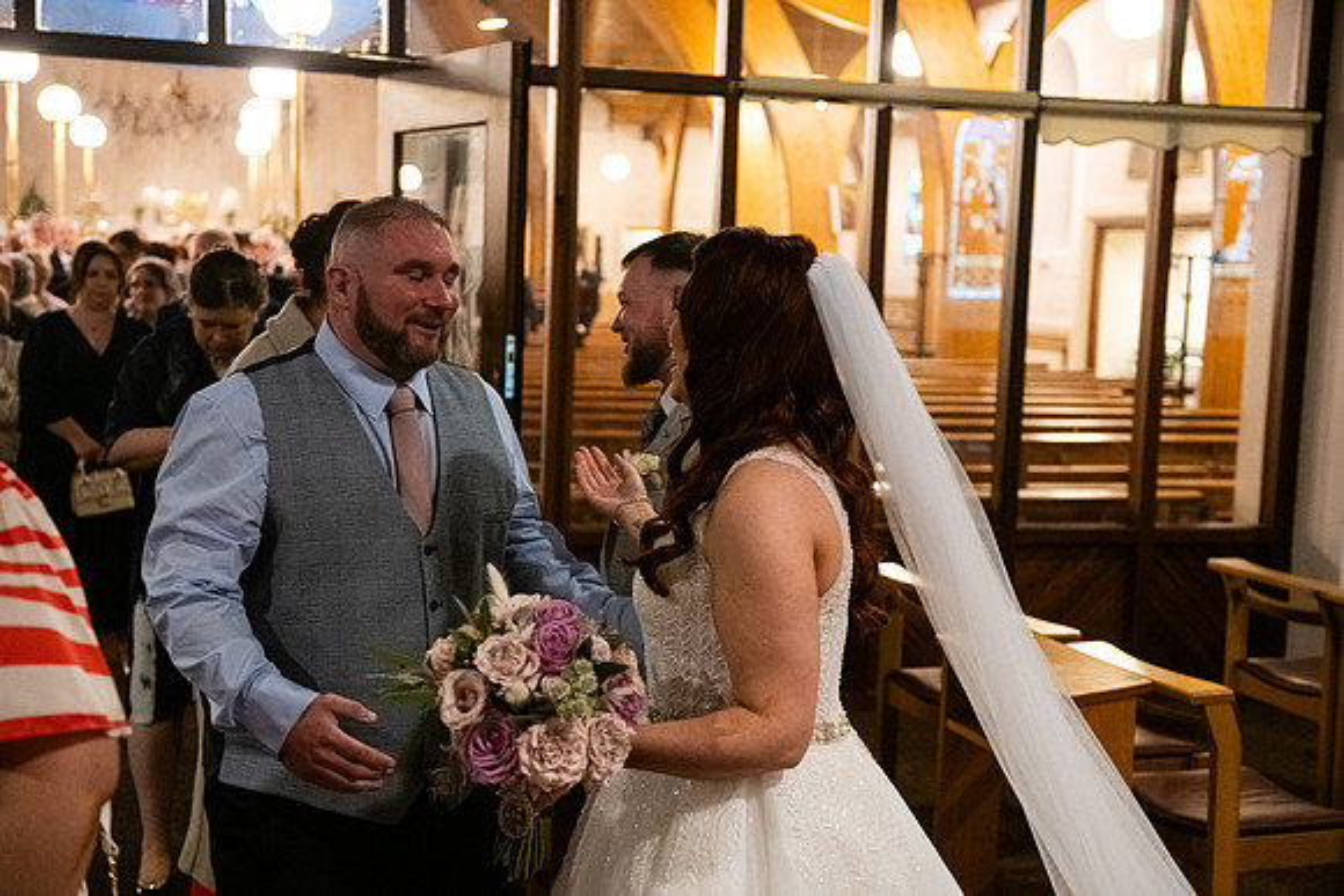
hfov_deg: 41.1
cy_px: 448
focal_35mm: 48
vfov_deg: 28.1
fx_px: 1792
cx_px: 672
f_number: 3.5
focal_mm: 48
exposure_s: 1/160
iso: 2500
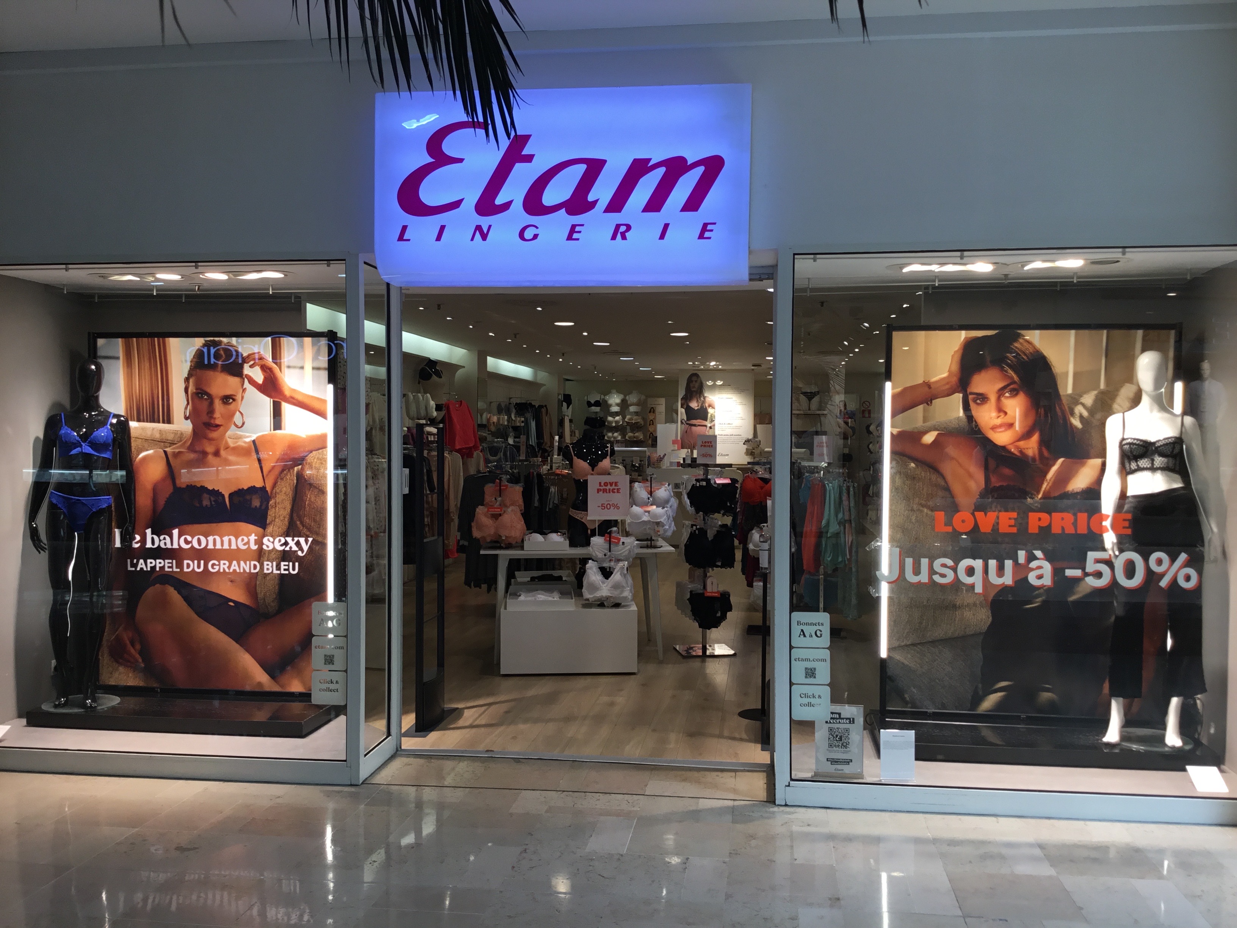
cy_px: 464
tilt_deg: -0.9
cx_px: 618
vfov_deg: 45.4
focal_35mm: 31
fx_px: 1108
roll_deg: +0.0
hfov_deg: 58.4
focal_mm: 3.3
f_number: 2.4
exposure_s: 1/50
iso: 25
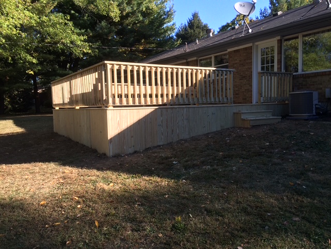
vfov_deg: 48.2
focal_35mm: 29
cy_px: 124
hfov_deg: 61.7
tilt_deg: -4.6
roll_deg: +2.5
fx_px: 277
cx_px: 166
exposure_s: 1/612
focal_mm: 4.15
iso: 32
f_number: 2.2
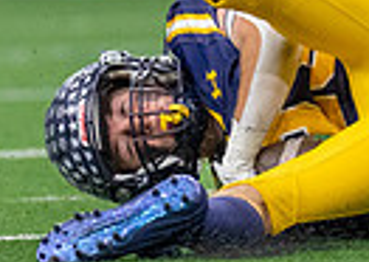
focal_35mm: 1322
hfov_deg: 1.5
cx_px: 303
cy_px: -104
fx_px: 13826
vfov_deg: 1.1
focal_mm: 200
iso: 2000
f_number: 2.8
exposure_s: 1/1000
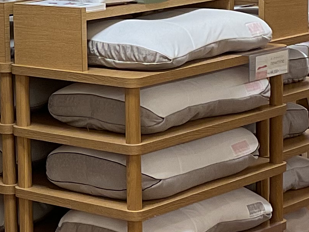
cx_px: -10
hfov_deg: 13.4
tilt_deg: -8.1
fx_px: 1295
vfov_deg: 10.2
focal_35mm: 145
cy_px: 60
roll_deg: +1.9
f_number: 1.8
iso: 64
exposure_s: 1/120
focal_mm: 3
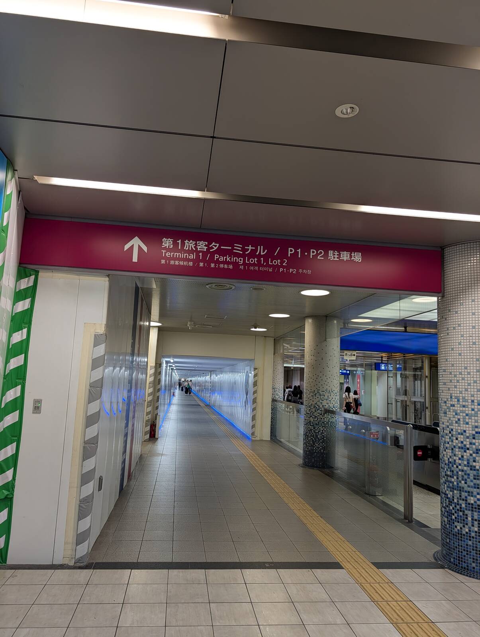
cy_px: 318
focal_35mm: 24
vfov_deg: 71.5
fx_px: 443
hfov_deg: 56.9
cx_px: 240
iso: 68
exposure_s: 1/100
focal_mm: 6.9
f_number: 1.68
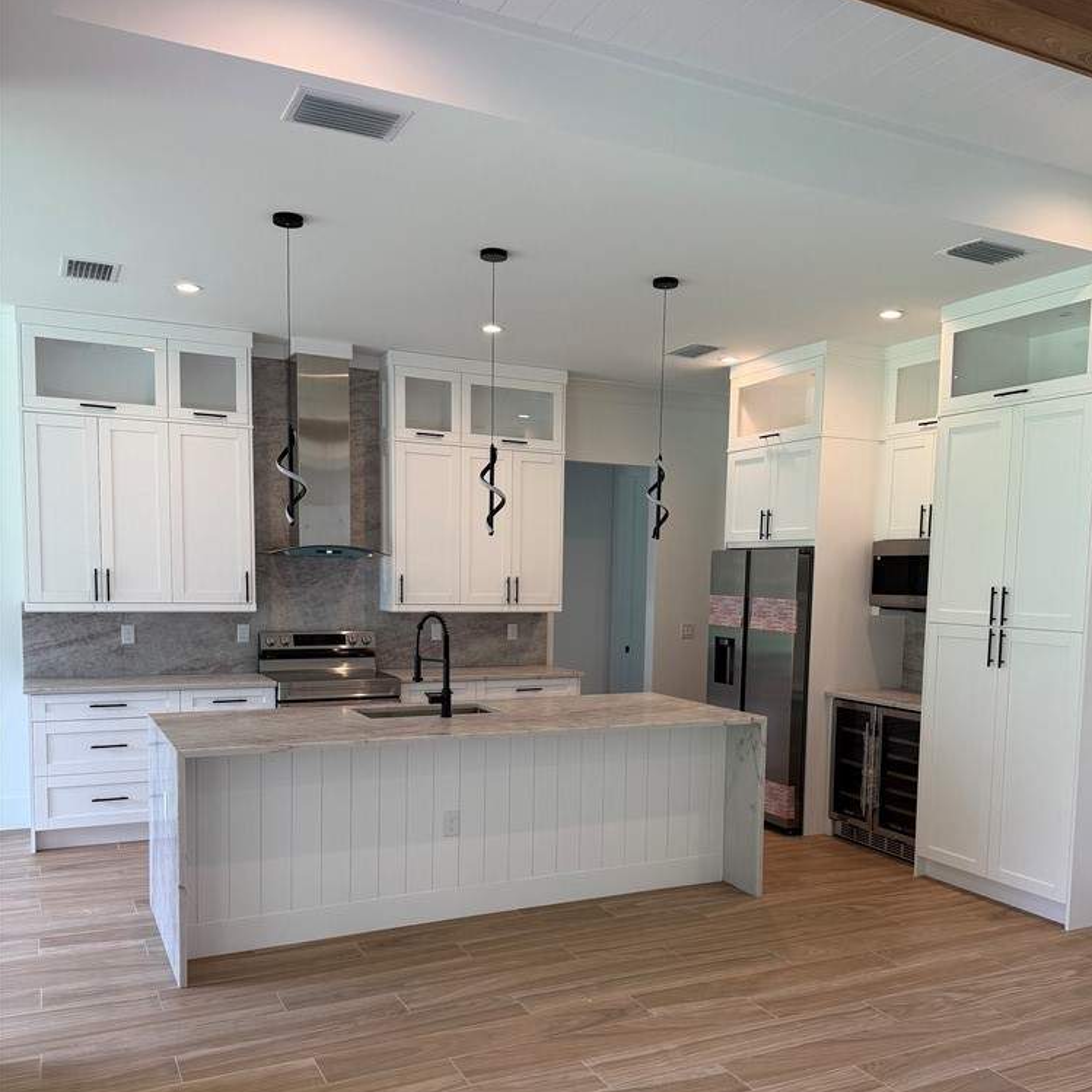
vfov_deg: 55.1
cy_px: 671
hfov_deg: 55.6
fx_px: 1035
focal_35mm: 29
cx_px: 558
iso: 100
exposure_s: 1/120
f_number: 1.78
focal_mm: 6.76
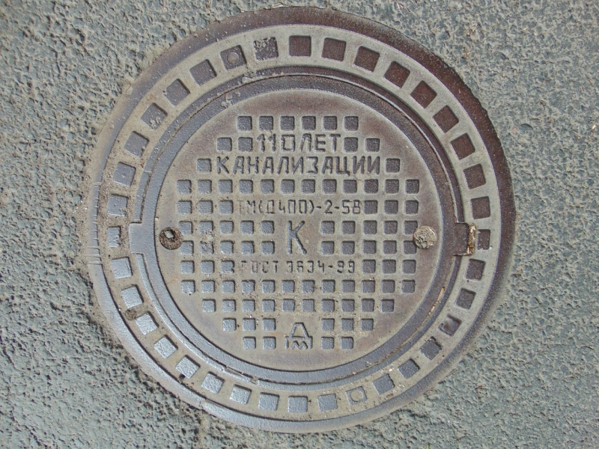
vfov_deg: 54.9
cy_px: 224
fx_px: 433
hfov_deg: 69.4
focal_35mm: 25
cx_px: 300
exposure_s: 1/800
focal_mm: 4.5
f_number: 3
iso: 80
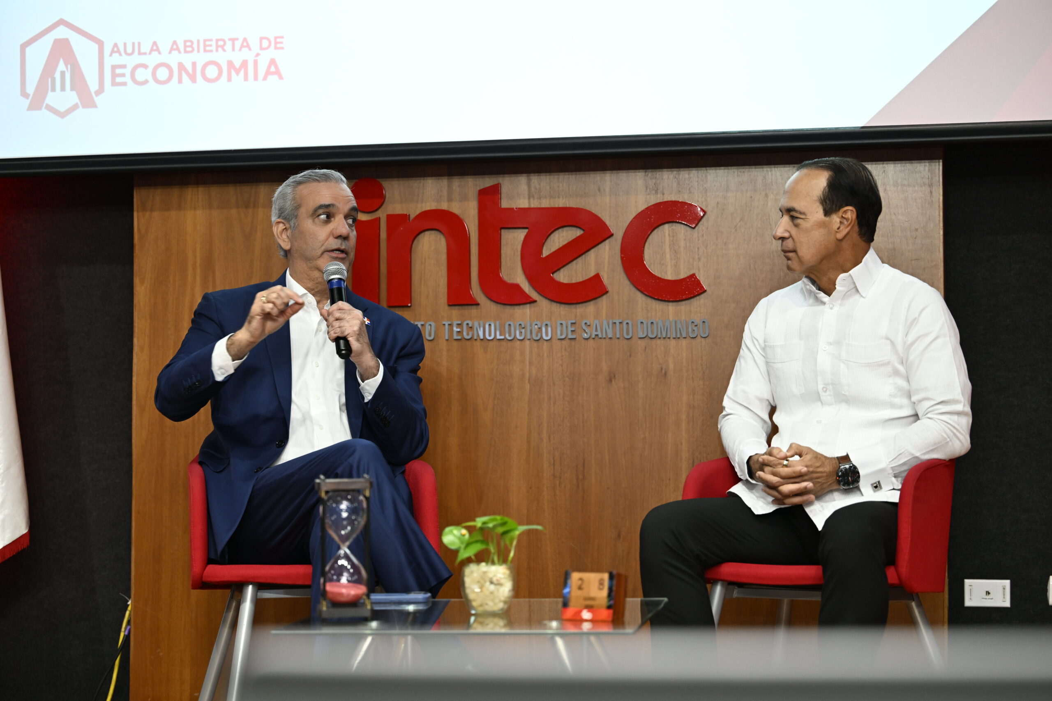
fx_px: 2250
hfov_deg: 26.3
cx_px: 526
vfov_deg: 17.7
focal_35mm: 77
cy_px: 350
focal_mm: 77
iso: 1600
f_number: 2.8
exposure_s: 1/200
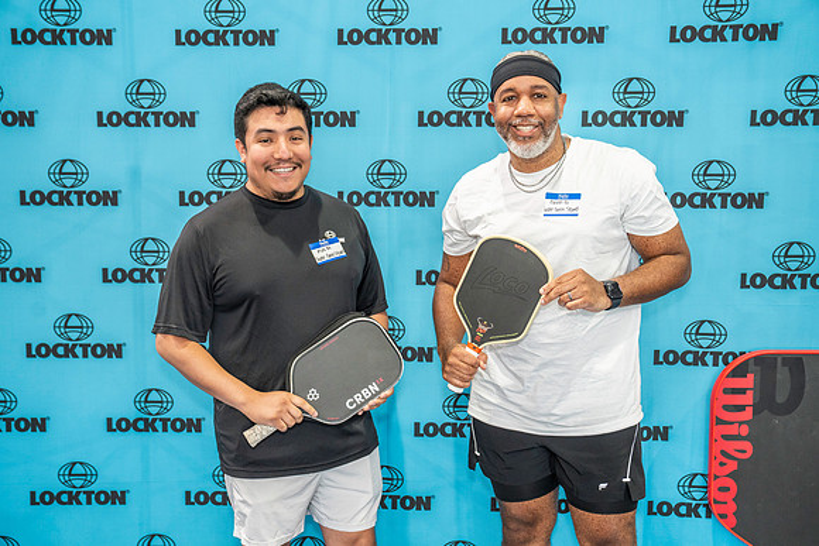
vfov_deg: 34.2
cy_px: 273
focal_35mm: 39
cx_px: 410
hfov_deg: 49.5
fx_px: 887
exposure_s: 1/200
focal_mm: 39
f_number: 4
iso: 3200
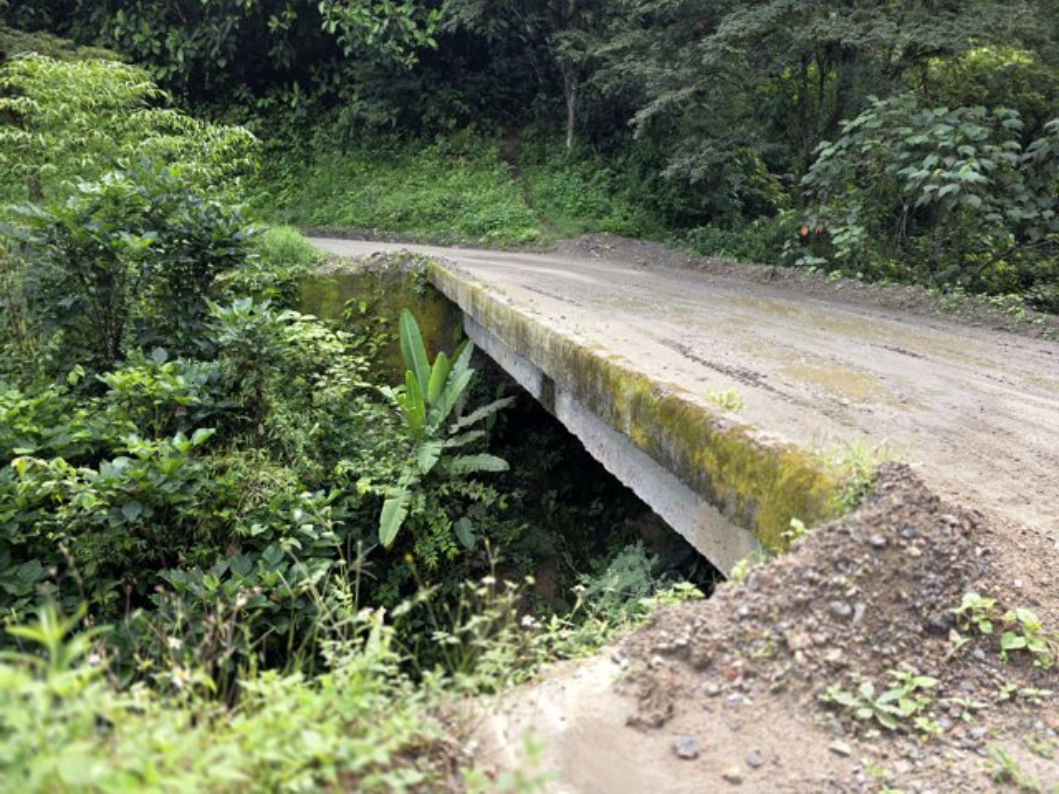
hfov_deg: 73.9
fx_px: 704
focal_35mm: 23
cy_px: 397
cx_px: 530
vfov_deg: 58.9
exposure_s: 1/182
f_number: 1.7
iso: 50
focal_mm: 6.3
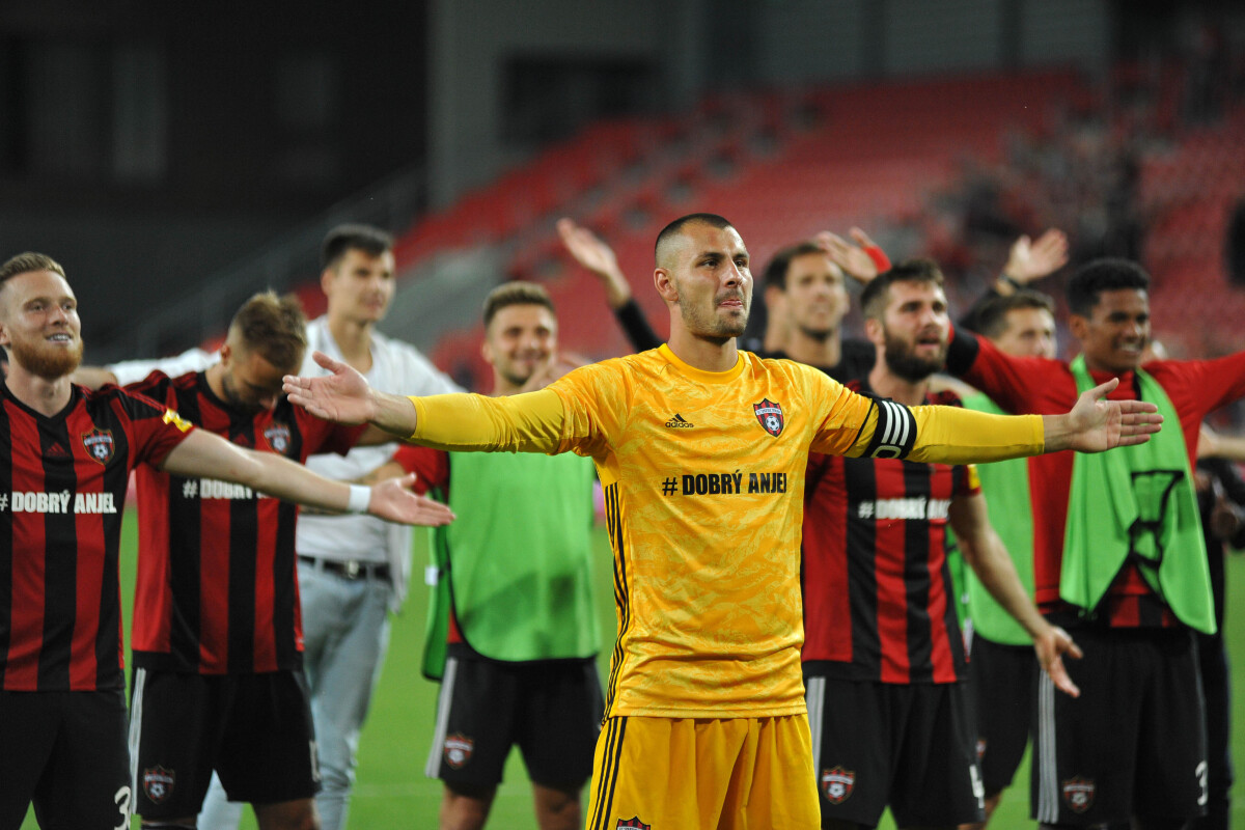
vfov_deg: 6.9
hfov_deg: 10.3
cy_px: 415
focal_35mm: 200
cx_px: 622
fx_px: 6916
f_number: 2.8
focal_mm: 200
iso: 1600
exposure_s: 1/1000
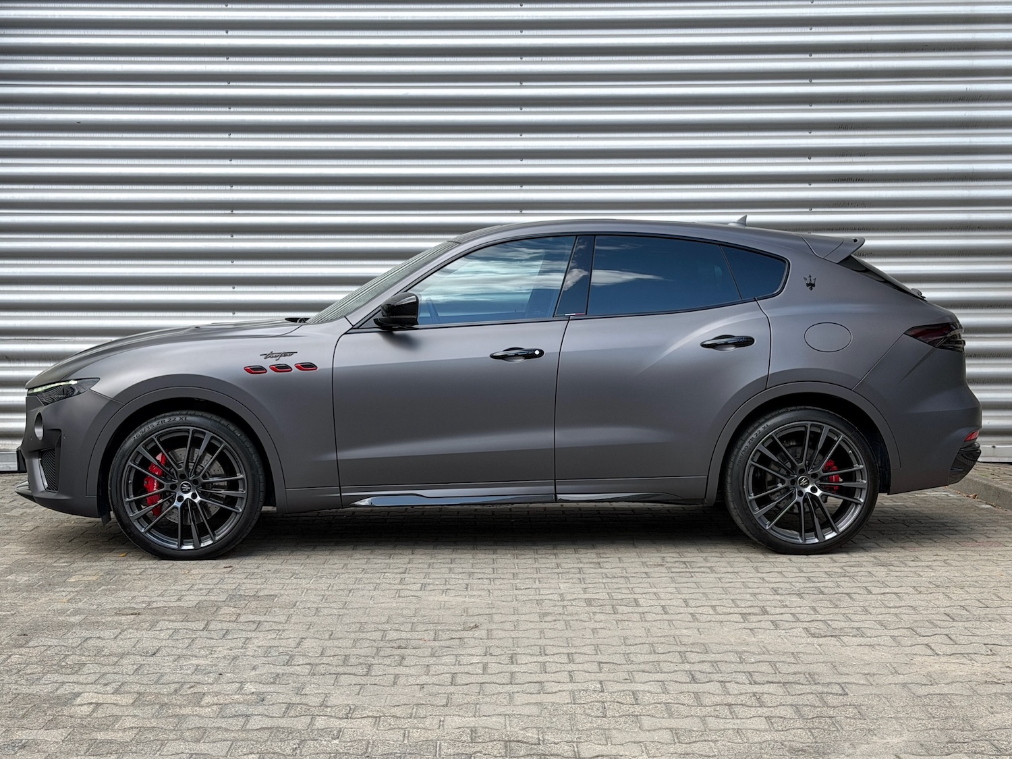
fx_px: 1403
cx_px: 506
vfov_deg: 30.3
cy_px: 380
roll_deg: +0.5
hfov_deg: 39.7
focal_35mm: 48
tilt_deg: -3.7
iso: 80
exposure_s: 1/394
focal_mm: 6.76
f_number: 1.78
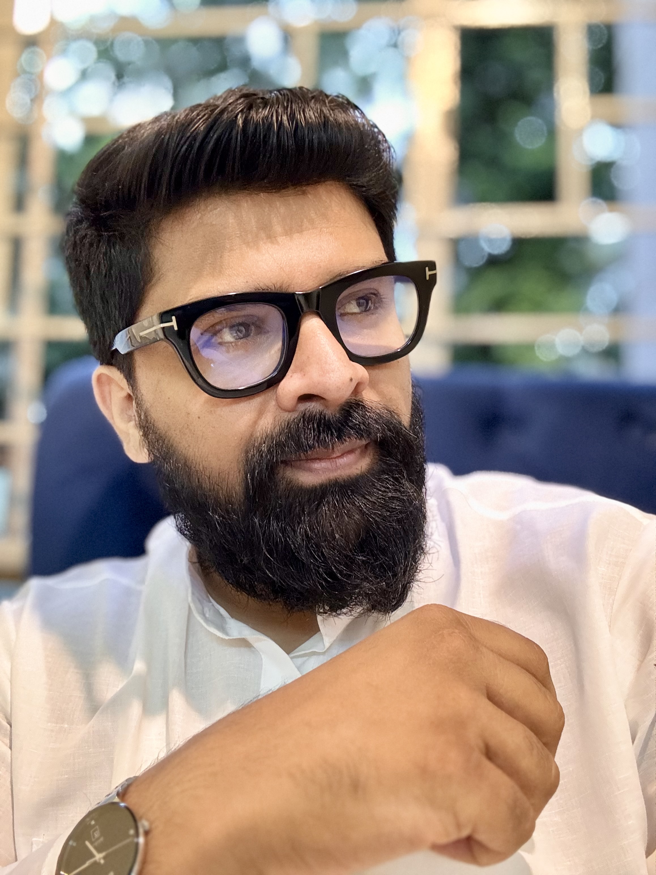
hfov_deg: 46.8
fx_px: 758
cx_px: 328
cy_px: 438
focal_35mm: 30
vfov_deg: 60.0
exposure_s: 1/25
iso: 500
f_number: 1.9
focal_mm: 2.69
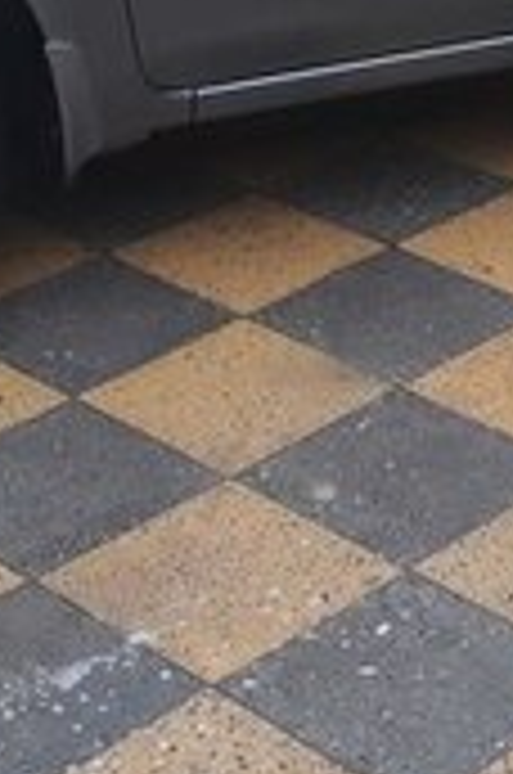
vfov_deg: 18.3
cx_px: 405
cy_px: -79
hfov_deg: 12.6
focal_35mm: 108
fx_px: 2318
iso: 80
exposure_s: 1/33
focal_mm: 3.6
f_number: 1.9
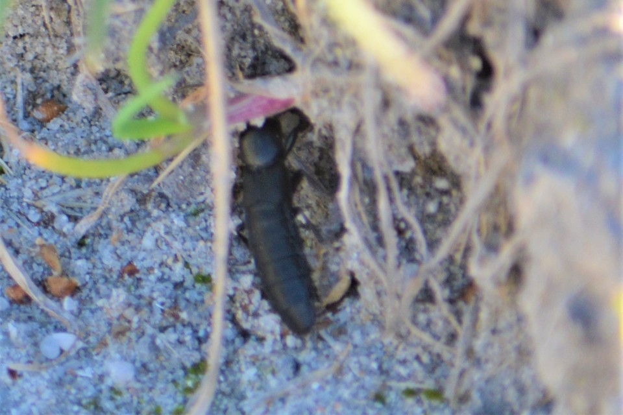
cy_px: 208
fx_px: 7787
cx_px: 312
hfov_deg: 4.6
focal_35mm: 450
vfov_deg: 3.1
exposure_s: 1/250
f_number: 5.6
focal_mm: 300
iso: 450
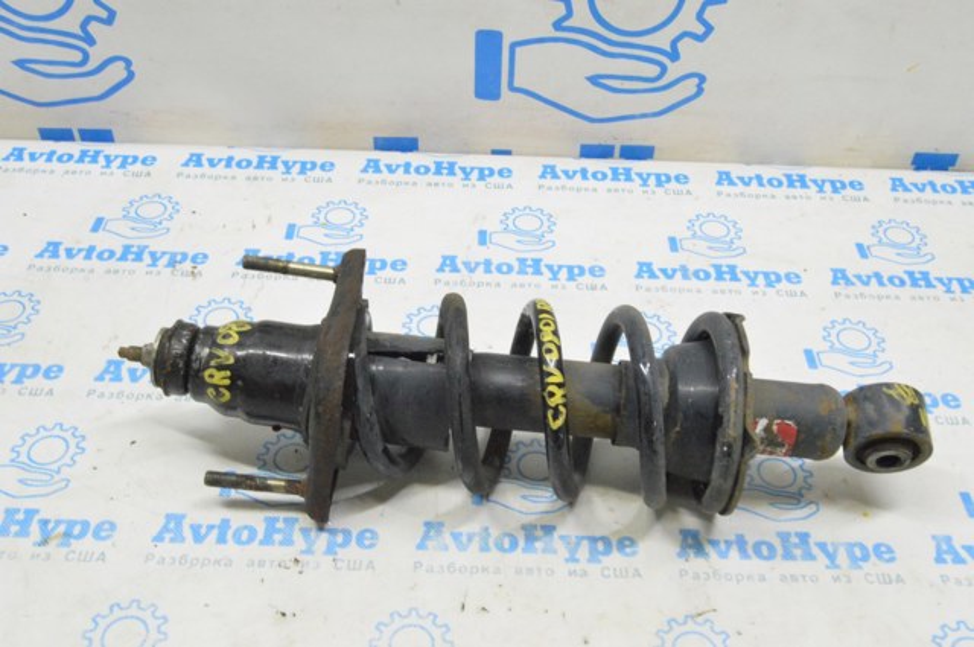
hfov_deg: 53.2
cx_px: 487
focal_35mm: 36
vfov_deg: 36.8
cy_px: 324
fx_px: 973
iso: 6400
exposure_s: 1/15
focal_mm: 24
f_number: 20
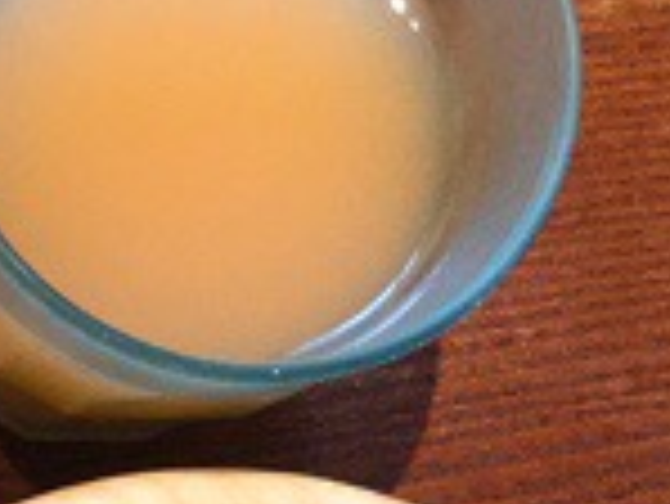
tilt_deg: -83.5
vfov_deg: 10.6
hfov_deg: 13.7
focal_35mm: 133
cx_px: -427
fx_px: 2576
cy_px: 832
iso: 100
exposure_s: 1/30
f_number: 2.4
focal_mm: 3.3
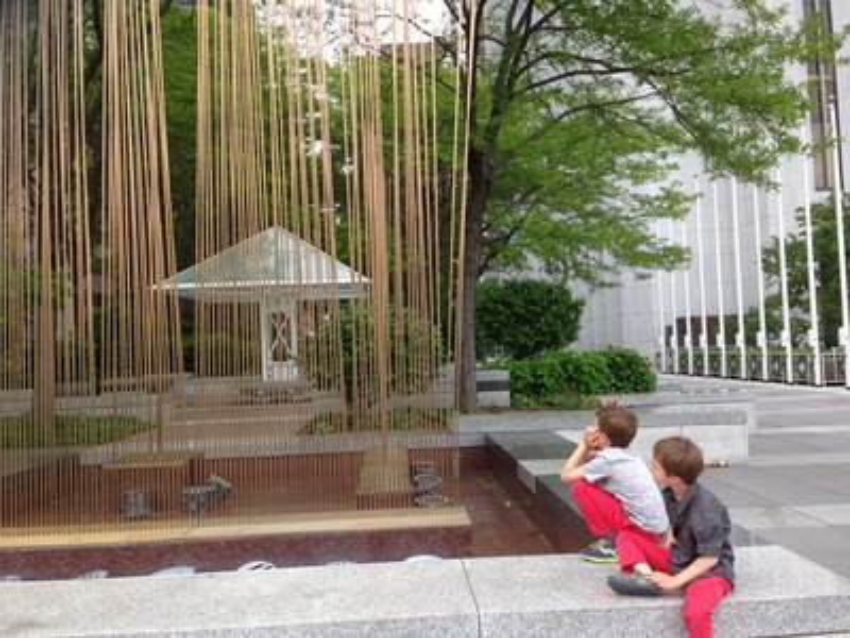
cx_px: 425
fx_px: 810
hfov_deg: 55.4
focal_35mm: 33
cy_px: 319
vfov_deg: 42.9
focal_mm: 4.12
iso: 50
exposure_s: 1/233
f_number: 2.4
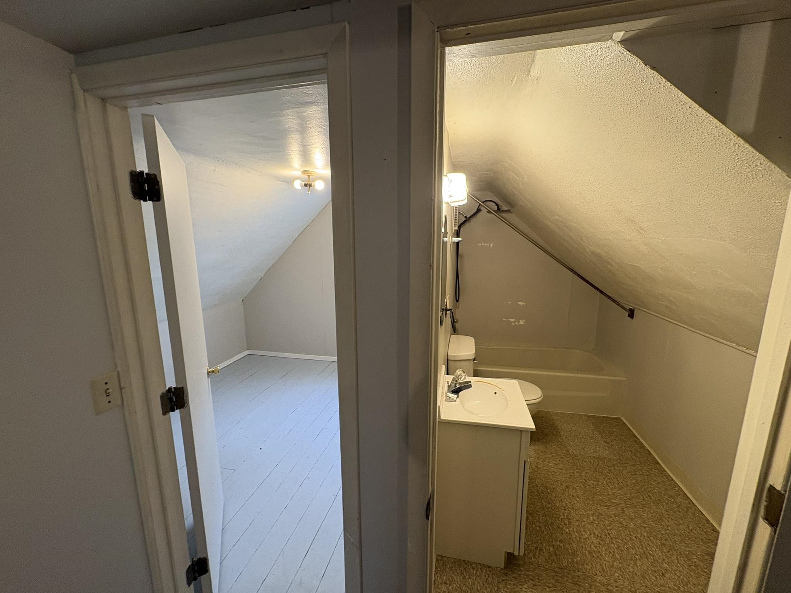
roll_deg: +0.7
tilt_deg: -11.0
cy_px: 296
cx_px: 396
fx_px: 320
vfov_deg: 85.7
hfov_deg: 102.1
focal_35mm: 14
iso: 200
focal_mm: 2.22
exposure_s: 1/60
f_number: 2.2
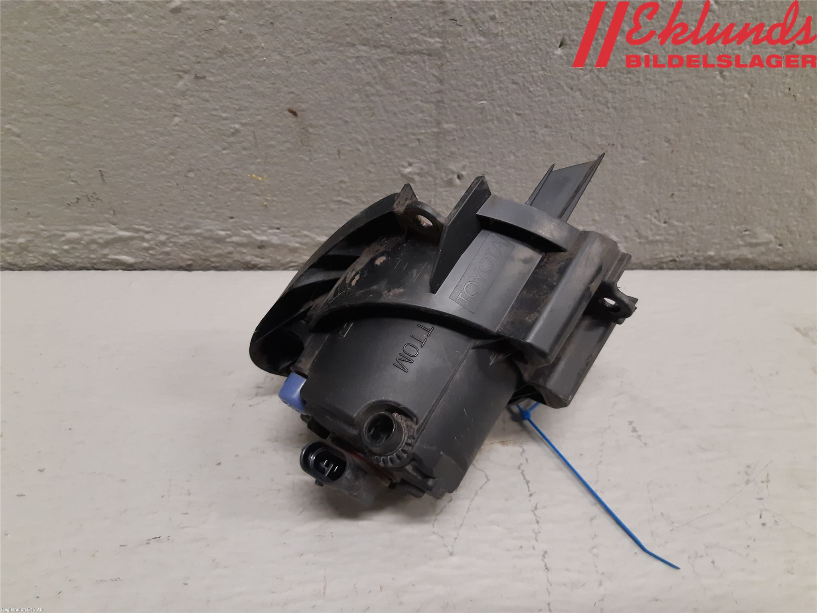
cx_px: 408
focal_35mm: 26
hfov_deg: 67.3
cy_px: 306
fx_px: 614
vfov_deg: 53.1
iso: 160
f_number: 1.7
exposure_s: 1/50
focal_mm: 3.93
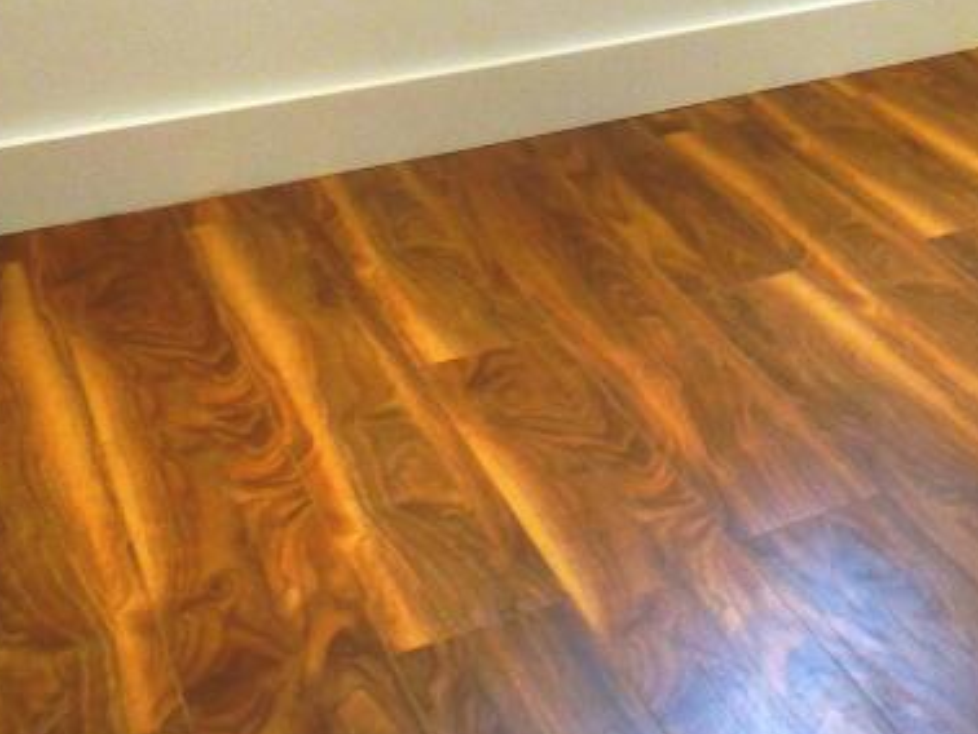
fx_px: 1838
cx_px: 1162
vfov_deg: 20.6
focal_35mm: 65
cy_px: -217
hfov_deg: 26.6
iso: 400
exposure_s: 1/25
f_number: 3.3
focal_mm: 4.3
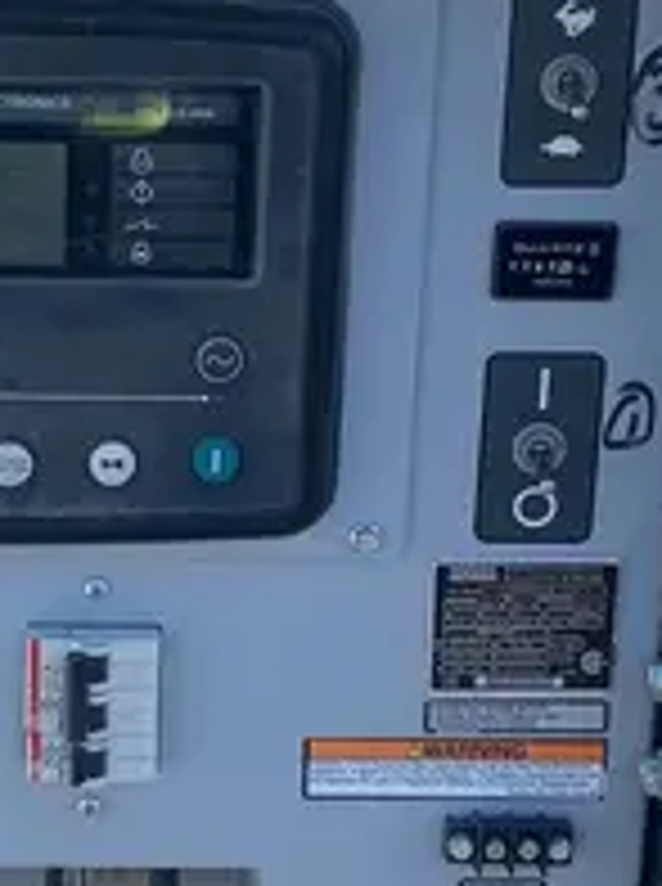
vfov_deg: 20.3
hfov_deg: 15.0
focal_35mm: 97
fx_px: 2481
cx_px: 77
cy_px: 407
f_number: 1.8
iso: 25
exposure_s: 1/1250
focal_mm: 4.25
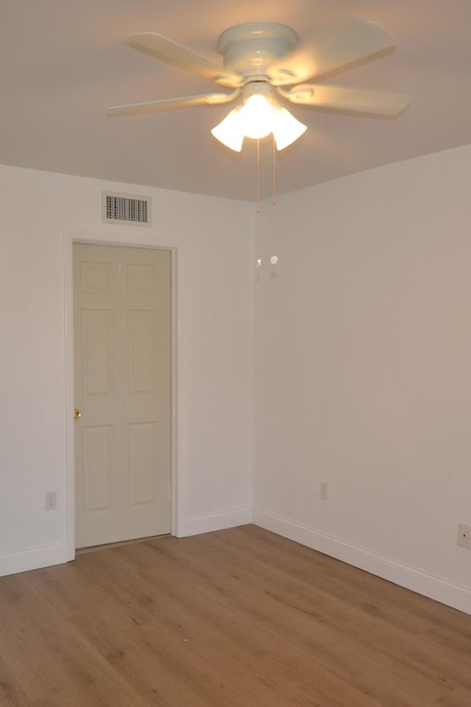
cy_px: 371
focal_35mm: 31
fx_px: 604
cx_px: 225
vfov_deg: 60.6
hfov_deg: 42.6
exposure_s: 1/80
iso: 400
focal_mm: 13
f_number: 4
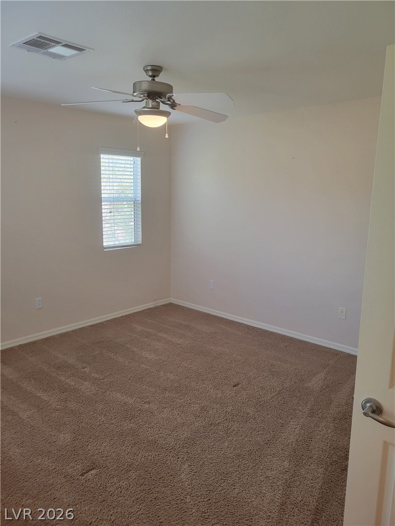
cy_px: 263
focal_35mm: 26
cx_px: 198
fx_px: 396
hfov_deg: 53.1
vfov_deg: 67.3
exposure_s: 1/120
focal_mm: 5.4
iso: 125
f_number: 1.8
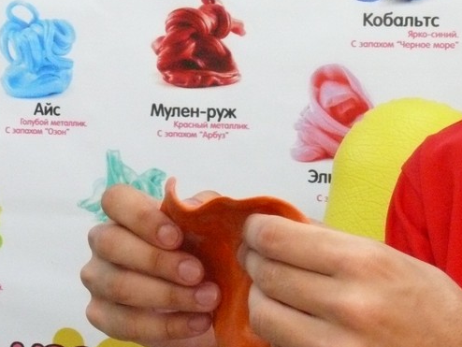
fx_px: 1549
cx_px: 426
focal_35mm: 116
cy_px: 77
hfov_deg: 16.7
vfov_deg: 12.7
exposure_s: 1/100
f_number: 10
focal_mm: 11.8
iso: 800
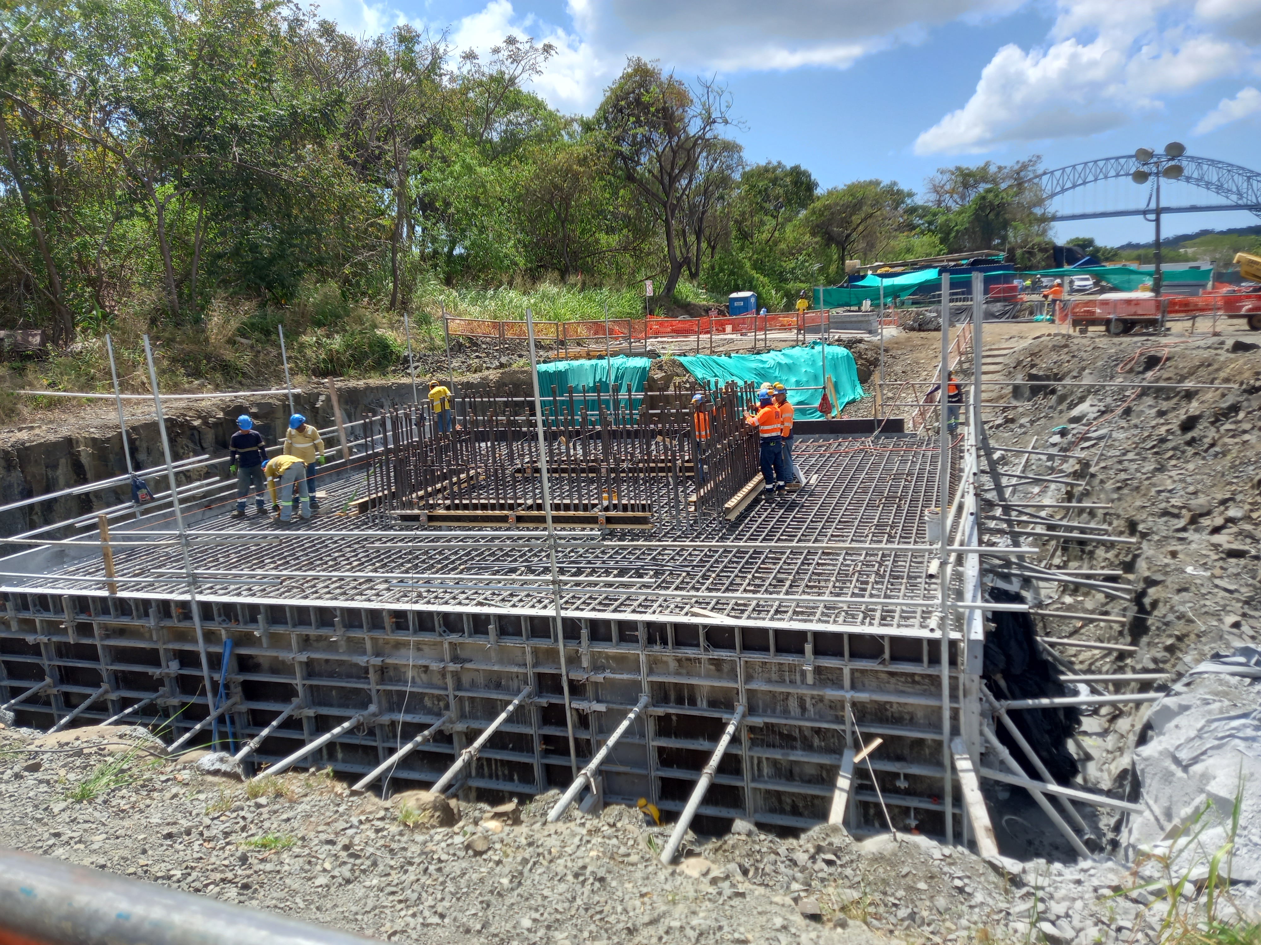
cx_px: 630
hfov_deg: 69.4
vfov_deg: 54.9
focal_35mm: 25
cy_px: 472
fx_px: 911
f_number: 2
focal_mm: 4.6
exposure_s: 1/434
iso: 25
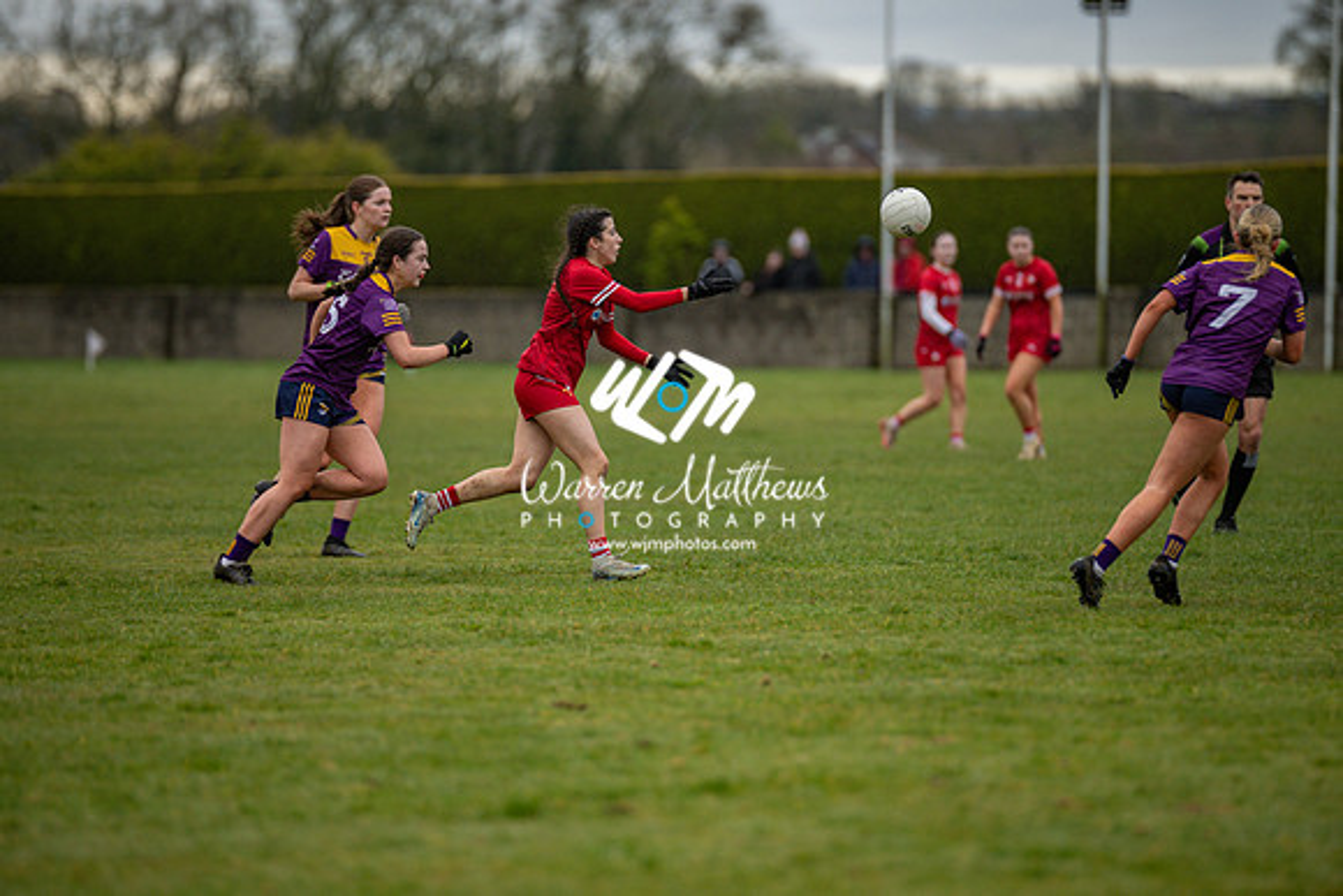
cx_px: 672
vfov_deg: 4.6
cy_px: 448
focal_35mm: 300
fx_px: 11194
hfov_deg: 6.9
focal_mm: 300
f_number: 2.8
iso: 720
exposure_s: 1/640
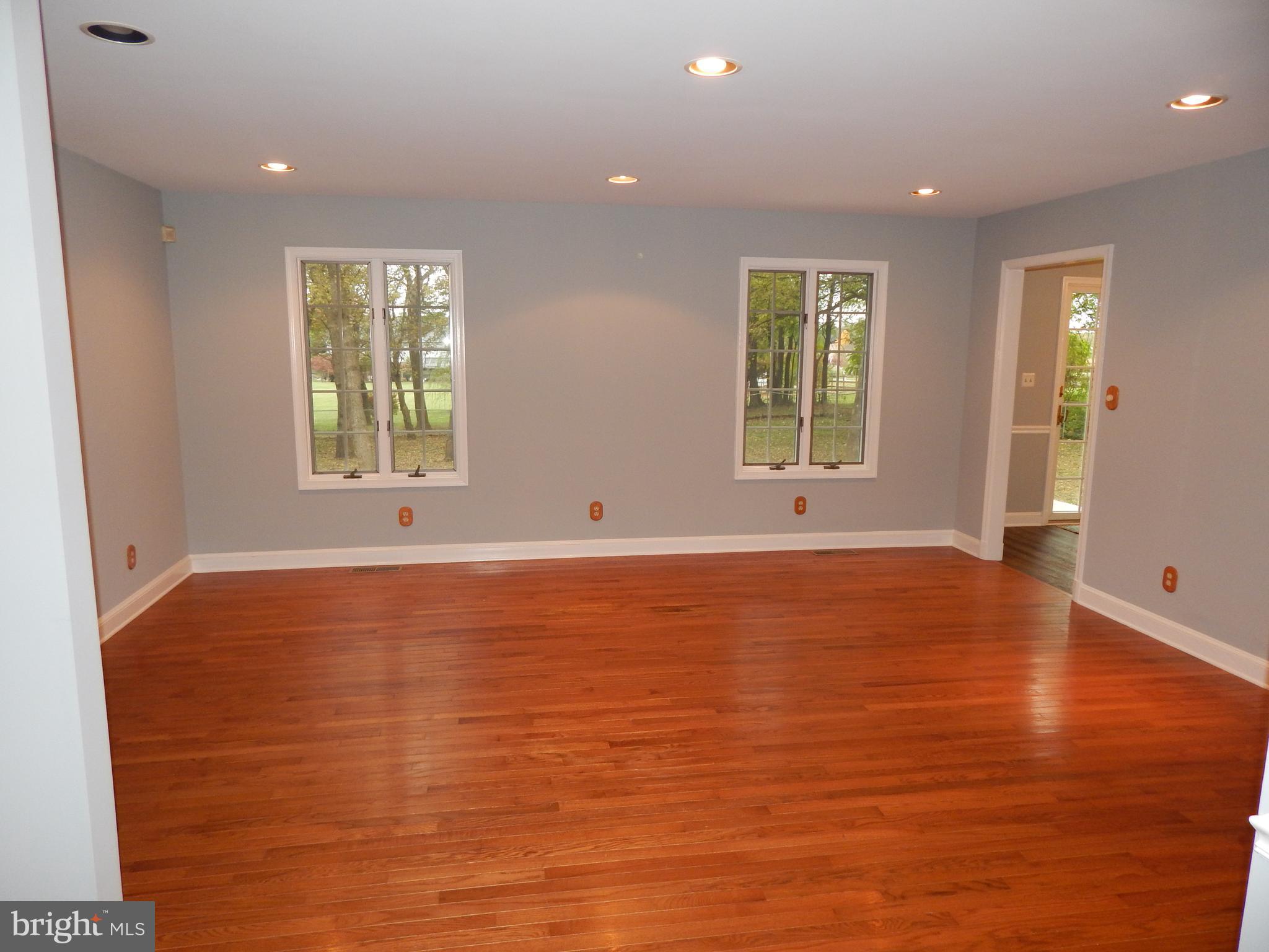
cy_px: 476
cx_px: 634
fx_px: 807
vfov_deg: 61.1
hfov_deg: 76.4
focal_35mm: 22
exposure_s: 1/30
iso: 200
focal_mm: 4
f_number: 3
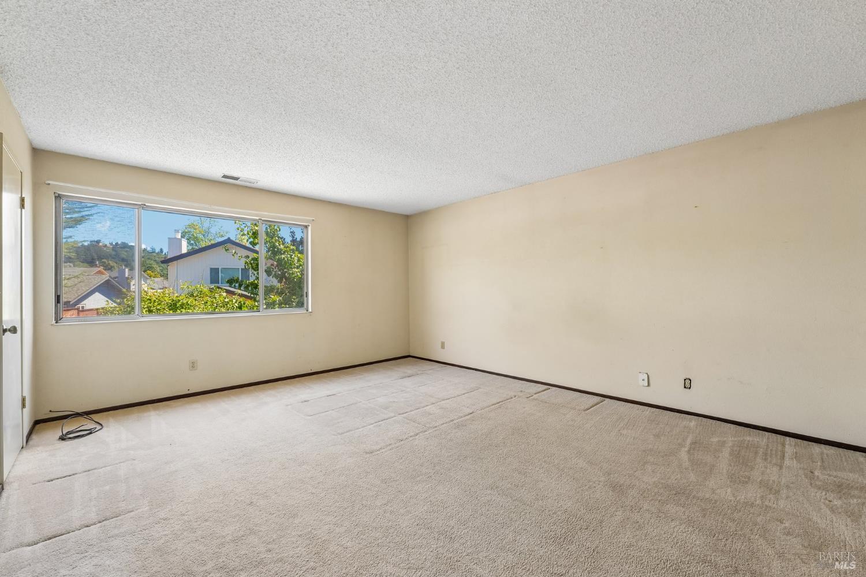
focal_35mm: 15
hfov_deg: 101.9
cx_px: 433
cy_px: 288
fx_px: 351
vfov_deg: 78.8
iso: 640
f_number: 9
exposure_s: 1/40
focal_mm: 14.6
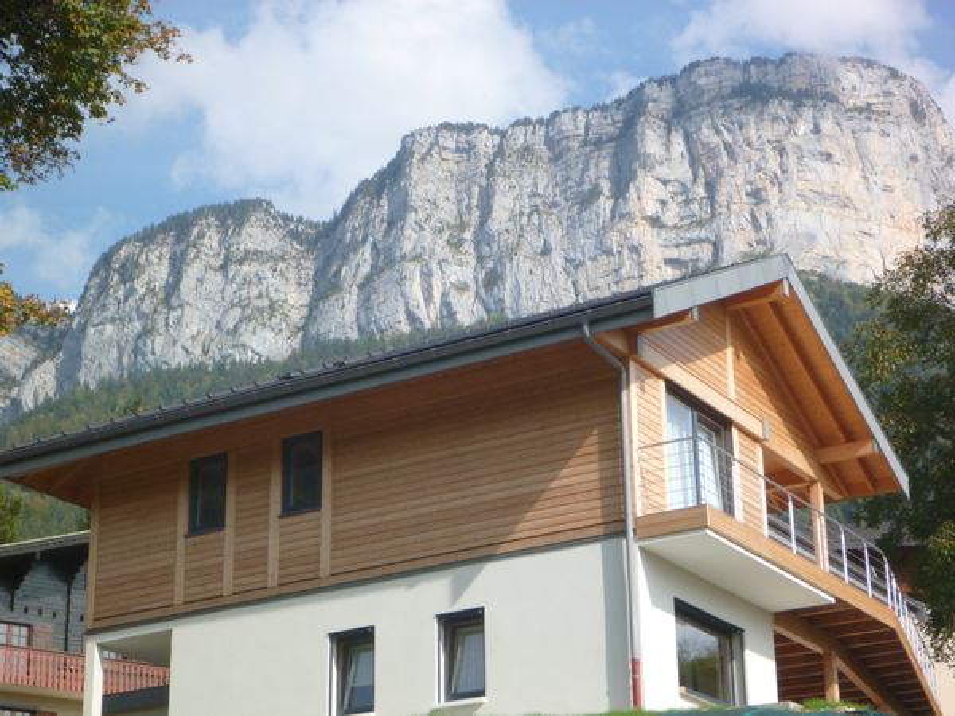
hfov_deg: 27.4
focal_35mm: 71
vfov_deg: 20.7
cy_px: 358
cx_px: 478
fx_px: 1959
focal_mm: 12.6
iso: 100
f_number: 5.4
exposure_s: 1/250
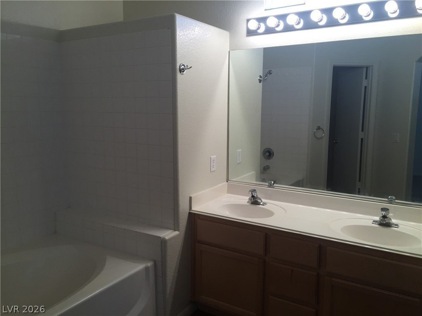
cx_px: 211
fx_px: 354
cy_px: 158
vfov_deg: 48.2
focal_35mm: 29
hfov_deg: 61.7
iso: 50
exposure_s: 1/120
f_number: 2.2
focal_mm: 4.15
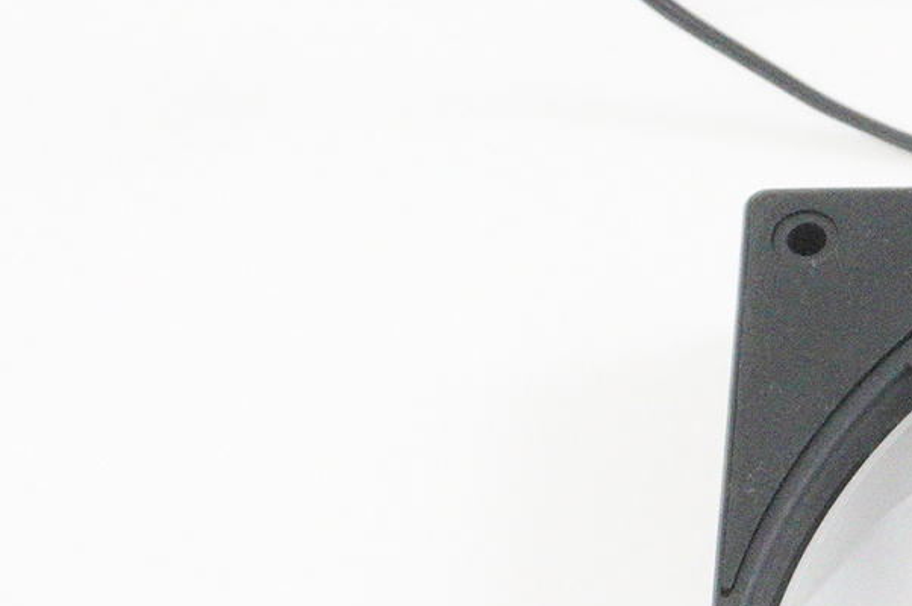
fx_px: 4099
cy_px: 420
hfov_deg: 12.1
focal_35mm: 162
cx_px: 1360
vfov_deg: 8.4
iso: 8000
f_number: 5.6
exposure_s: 1/250
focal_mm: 26
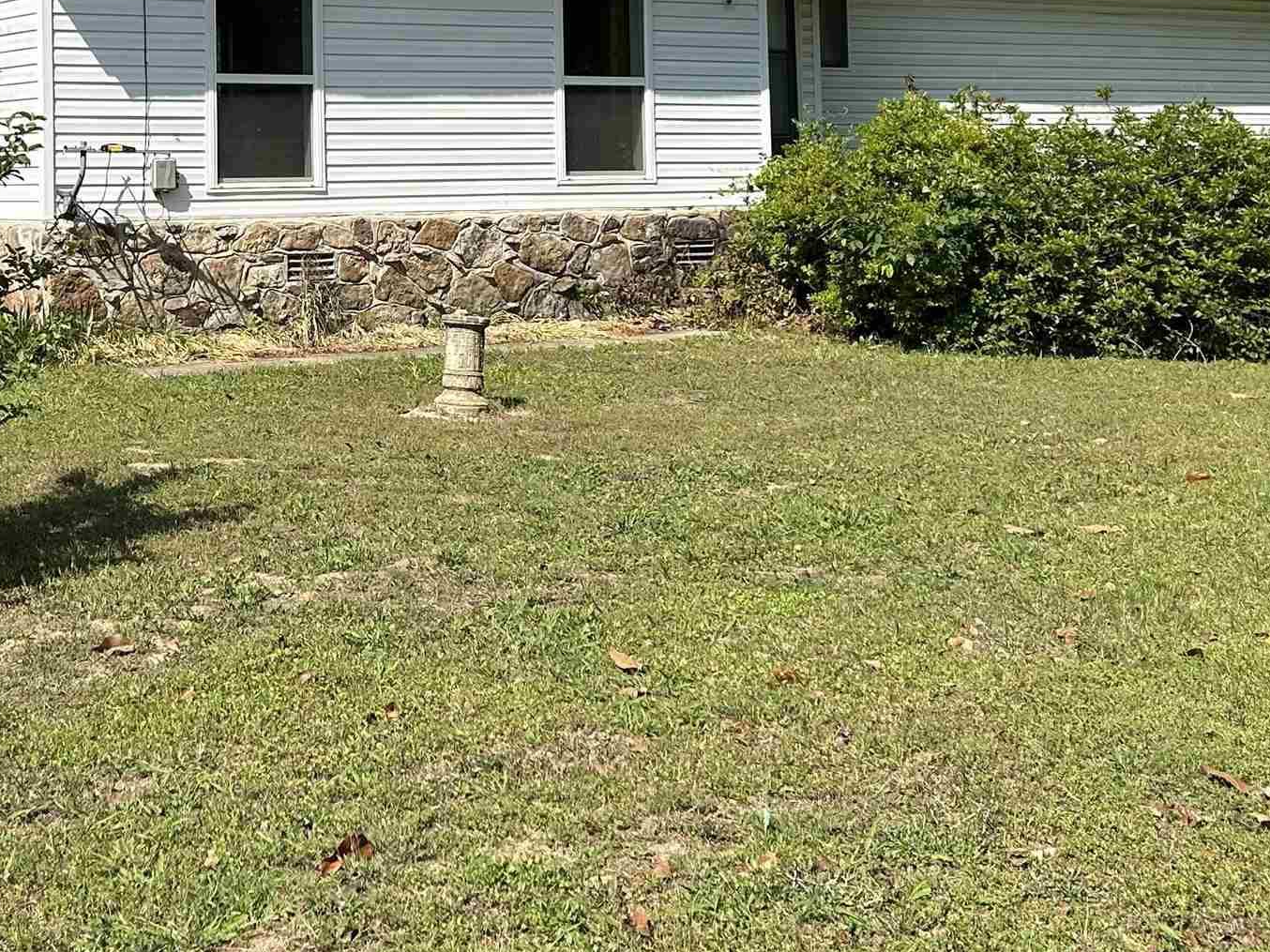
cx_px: 270
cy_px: 45
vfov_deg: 23.9
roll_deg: +1.8
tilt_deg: +3.8
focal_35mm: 59
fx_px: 2164
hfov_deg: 31.9
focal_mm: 5.7
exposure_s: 1/3165
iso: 50
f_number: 1.5
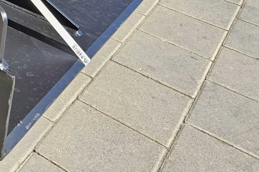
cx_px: -56
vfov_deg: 18.1
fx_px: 482
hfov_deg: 26.5
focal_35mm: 67
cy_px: -85
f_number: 1.8
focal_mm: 5.4
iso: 25
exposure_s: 1/673
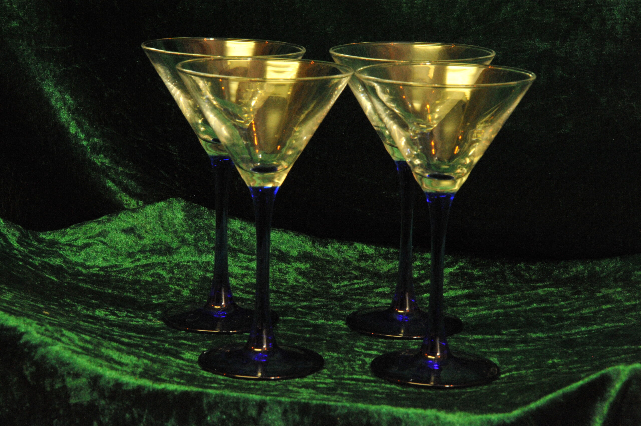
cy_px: 213
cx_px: 320
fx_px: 2135
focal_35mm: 120
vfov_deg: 11.4
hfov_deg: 17.1
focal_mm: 120
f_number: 22
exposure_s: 1/15
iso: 6400
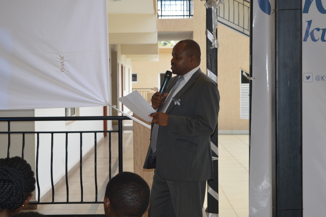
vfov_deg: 16.5
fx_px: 746
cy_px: 108
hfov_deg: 24.6
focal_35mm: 82
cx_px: 163
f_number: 5.6
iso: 250
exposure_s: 1/125
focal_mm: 55
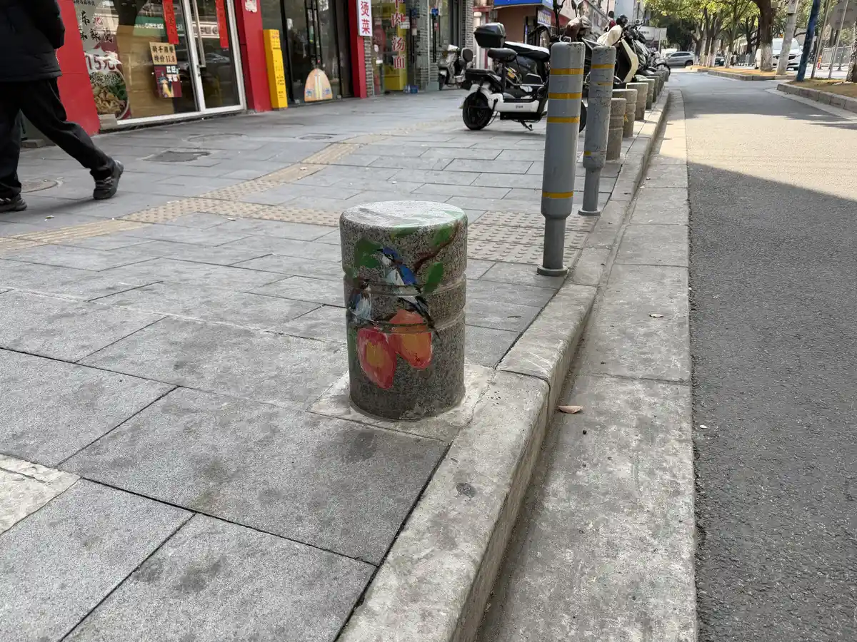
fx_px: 594
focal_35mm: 24
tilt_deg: -23.6
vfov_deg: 56.8
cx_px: 428
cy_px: 321
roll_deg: +1.5
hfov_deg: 71.6
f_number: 1.78
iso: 80
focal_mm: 6.76
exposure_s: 1/780
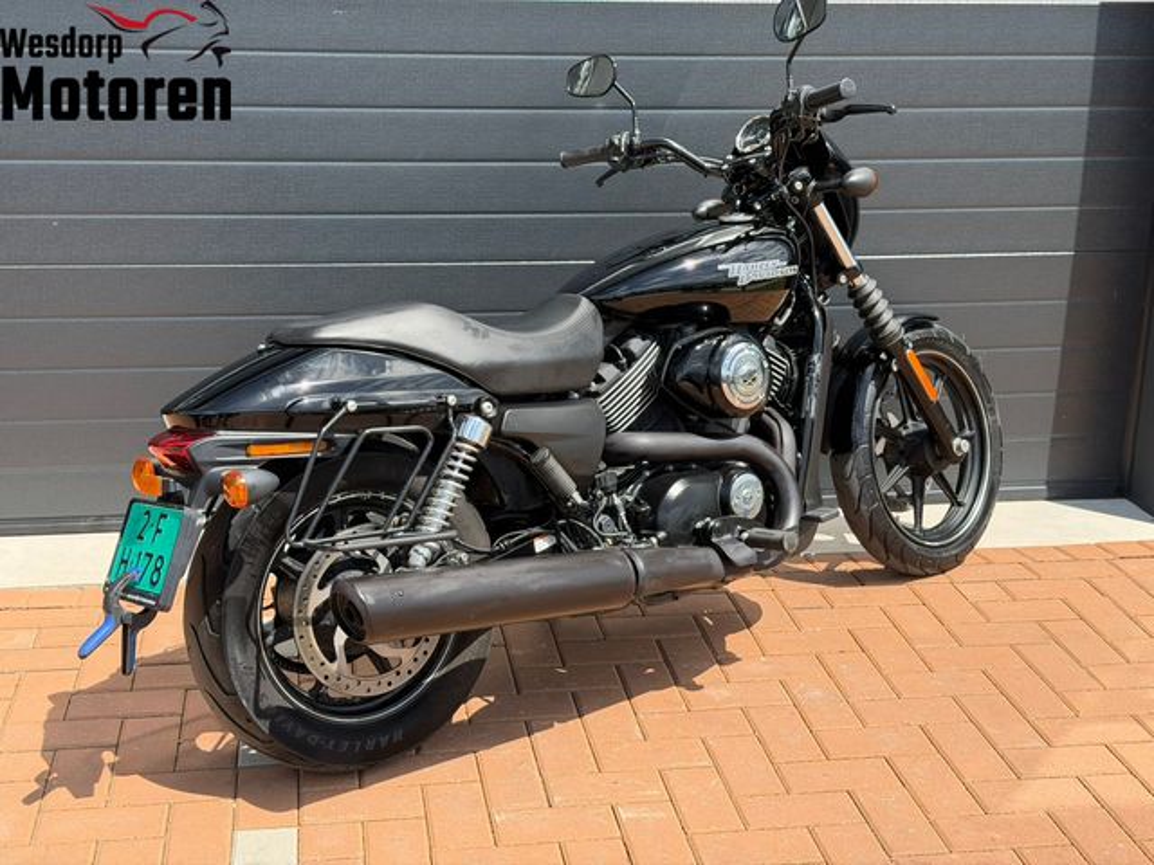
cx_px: 577
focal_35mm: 48
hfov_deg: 39.7
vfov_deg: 30.3
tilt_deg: -15.7
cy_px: 432
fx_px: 1600
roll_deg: -0.7
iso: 80
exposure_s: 1/2033
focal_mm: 6.76
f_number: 1.78
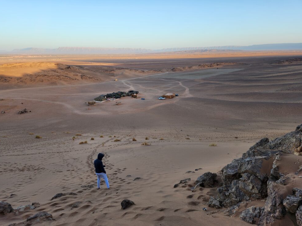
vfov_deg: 56.8
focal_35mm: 24
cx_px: 150
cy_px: 110
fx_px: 209
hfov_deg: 71.6
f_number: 1.8
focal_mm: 5.4
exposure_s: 1/301
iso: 20
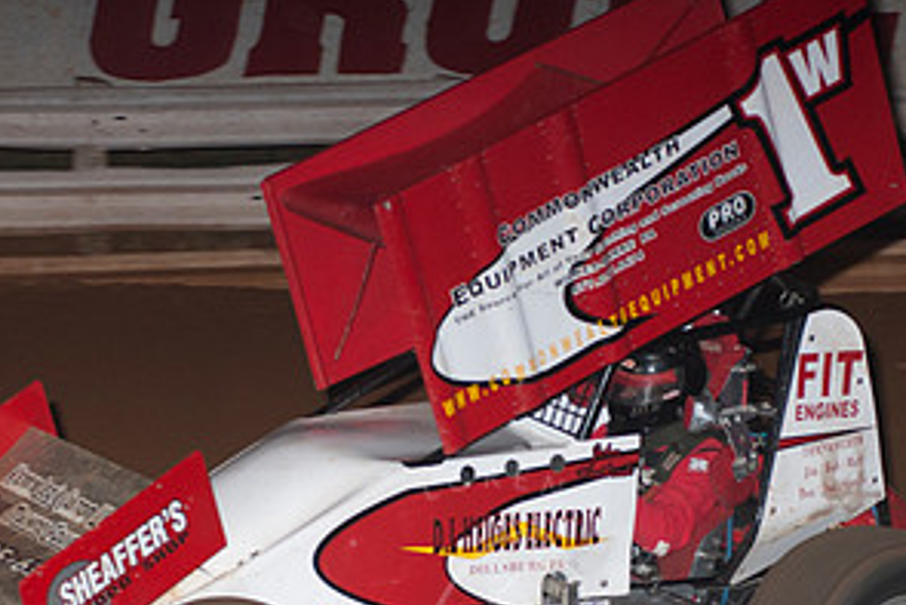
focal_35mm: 236
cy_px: 365
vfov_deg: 5.8
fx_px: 5942
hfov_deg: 8.7
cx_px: 491
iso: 400
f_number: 4.5
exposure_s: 1/400
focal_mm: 80
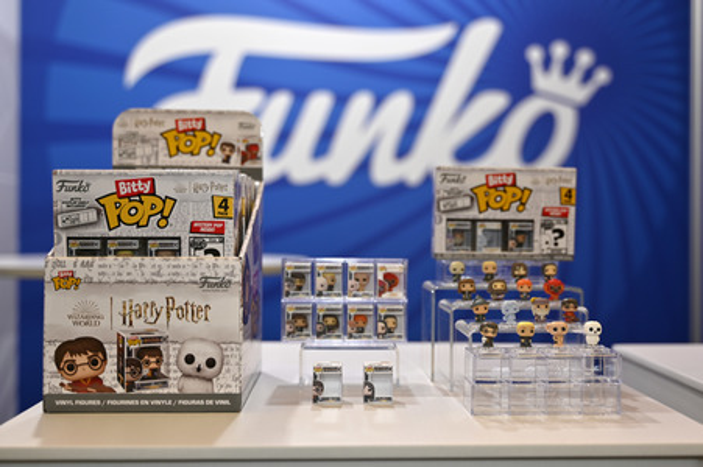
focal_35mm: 42
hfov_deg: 46.4
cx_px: 352
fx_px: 820
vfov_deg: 31.8
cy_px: 234
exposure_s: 1/100
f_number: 2.8
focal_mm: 42
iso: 160
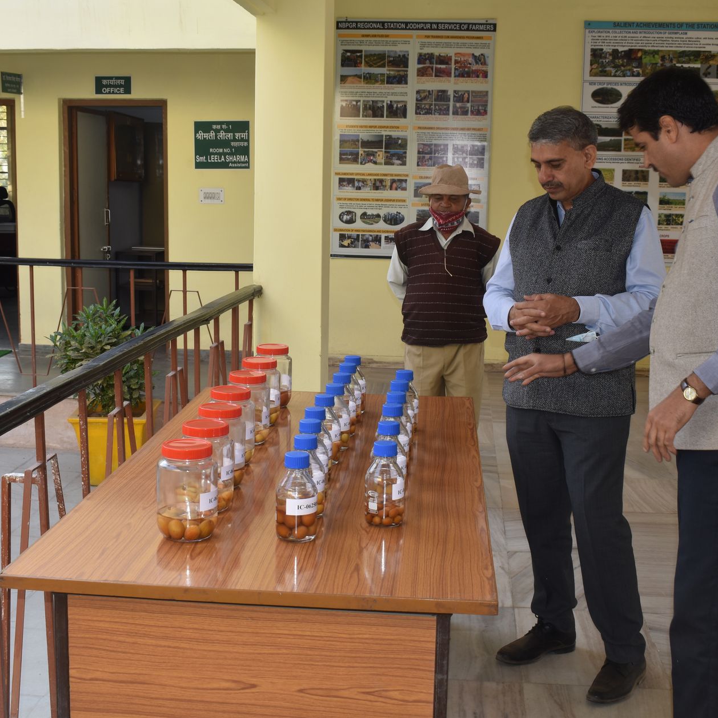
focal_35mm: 46
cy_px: 359
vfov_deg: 36.8
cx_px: 356
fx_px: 1079
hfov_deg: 36.8
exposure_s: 1/60
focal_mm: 24
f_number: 7.1
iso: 160
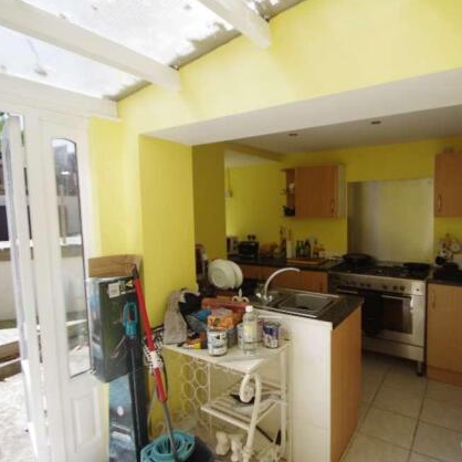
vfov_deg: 74.8
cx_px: 277
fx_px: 302
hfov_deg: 74.0
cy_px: 226
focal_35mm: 20
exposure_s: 1/500
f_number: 3.5
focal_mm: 10
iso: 200
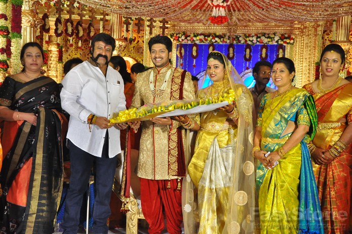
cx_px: 176
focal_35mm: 57
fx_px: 557
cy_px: 117
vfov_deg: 23.7
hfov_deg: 35.1
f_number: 6.3
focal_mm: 38
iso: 1600
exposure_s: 1/125
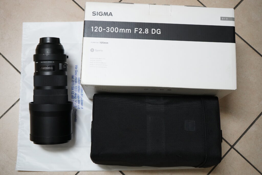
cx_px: 131
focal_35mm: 46
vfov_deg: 29.3
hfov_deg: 42.7
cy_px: 88
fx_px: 335
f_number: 7.1
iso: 8000
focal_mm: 46
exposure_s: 1/125
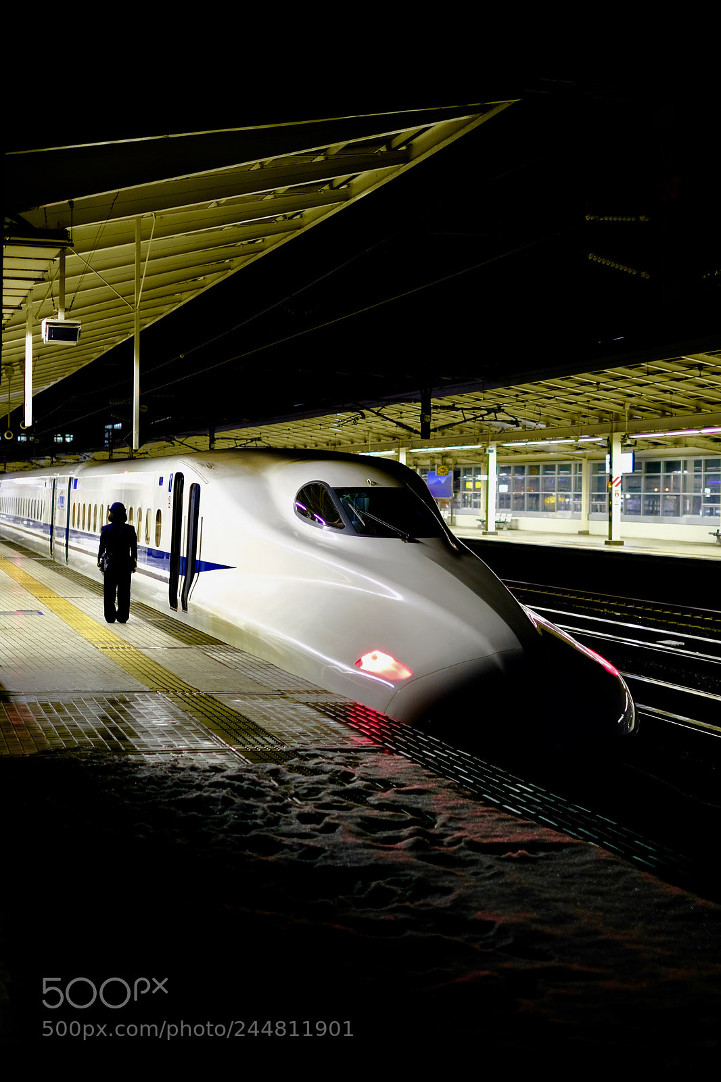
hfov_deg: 25.5
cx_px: 360
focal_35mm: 53
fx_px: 1593
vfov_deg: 37.5
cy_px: 541
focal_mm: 35
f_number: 1.4
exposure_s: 1/52
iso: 400
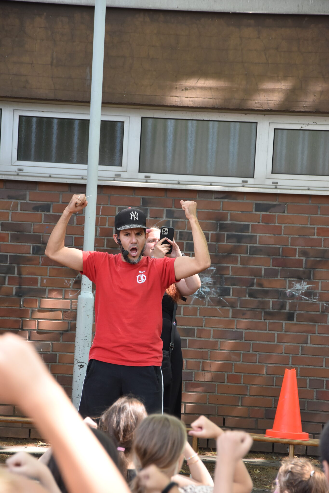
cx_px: 164
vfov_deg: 14.9
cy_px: 246
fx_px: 1892
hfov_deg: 9.9
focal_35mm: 138
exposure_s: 1/125
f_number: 5.6
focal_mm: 92
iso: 800
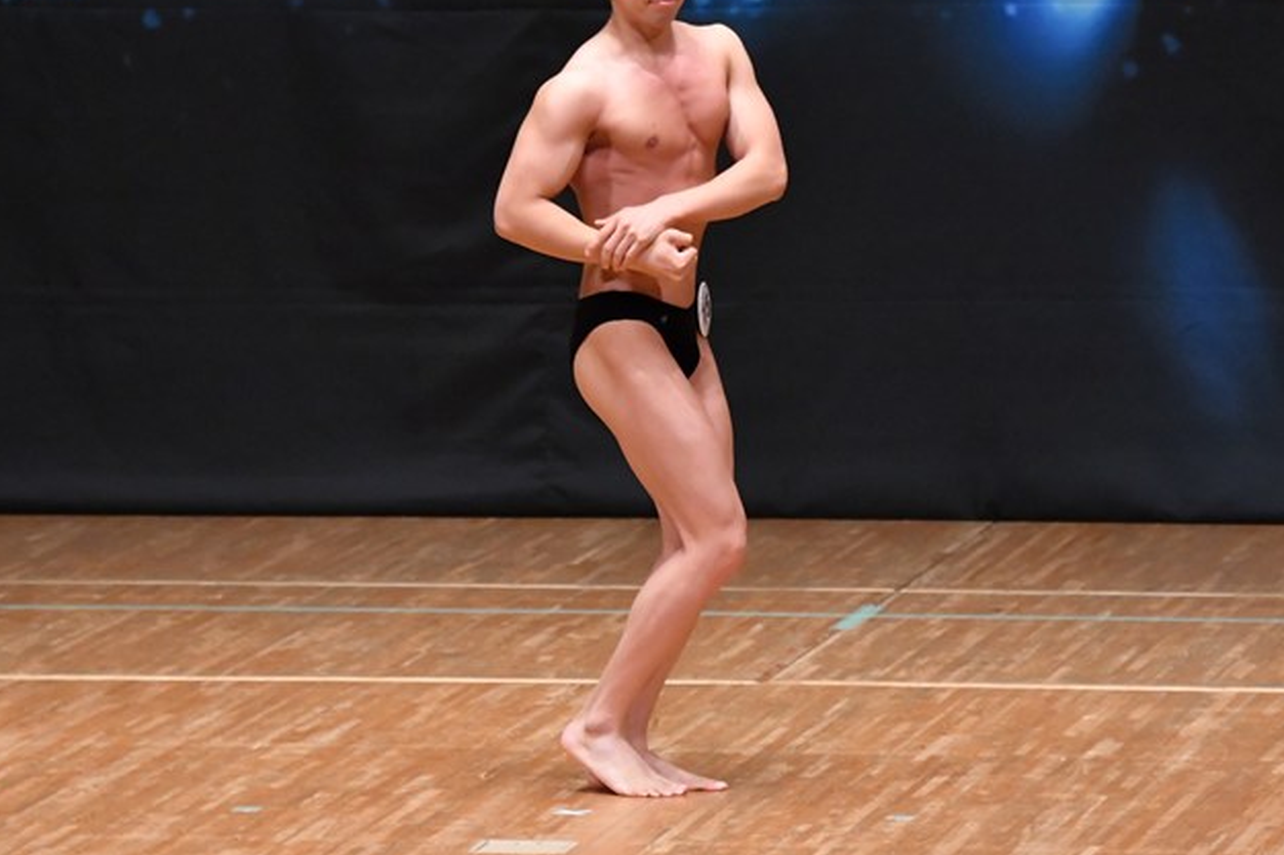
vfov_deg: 3.9
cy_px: 371
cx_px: 672
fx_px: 12586
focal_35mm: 353
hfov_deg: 5.8
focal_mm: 190
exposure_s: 1/400
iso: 6400
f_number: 5.6
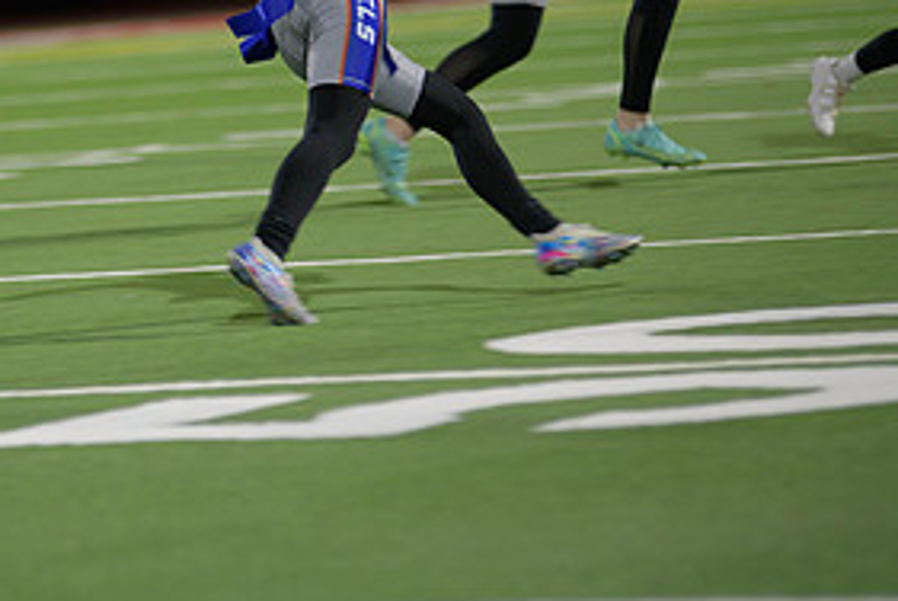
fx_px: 8490
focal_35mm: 340
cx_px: 125
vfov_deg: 4.0
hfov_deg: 6.0
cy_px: -5
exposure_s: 1/200
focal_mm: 165
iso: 800
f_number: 2.8
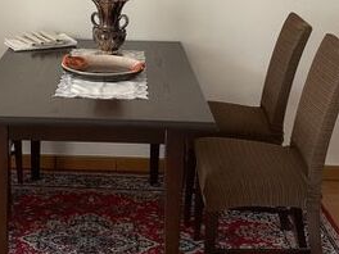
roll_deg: -0.8
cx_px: 87
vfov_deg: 20.3
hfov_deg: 27.1
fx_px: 695
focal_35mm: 71
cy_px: 28
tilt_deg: -10.0
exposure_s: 1/97
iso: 125
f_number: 1.6
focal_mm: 4.2
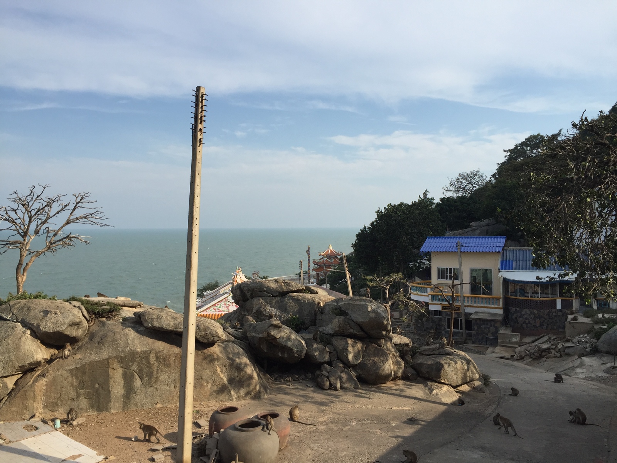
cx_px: 308
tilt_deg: +0.3
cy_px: 232
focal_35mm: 29
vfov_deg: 48.2
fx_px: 517
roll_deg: +0.4
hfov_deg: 61.7
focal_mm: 4.15
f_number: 2.2
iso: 32
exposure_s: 1/1980
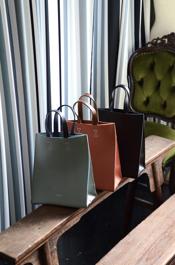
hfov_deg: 20.5
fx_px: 483
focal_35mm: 66
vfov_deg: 30.6
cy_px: 132
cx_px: 88
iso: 2000
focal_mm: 44
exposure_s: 1/50
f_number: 5.6
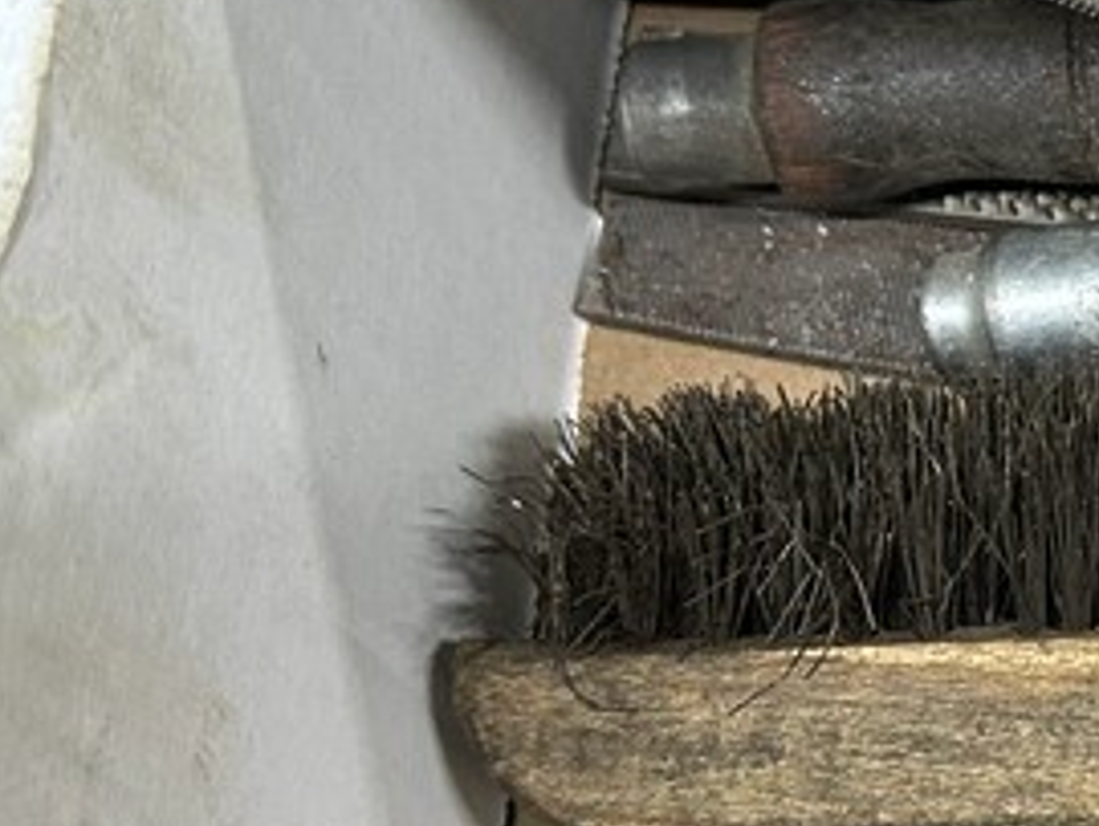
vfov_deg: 16.3
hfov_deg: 19.3
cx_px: 1563
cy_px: 460
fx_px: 2892
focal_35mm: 91
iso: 400
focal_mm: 6.86
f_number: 1.78
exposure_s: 1/60
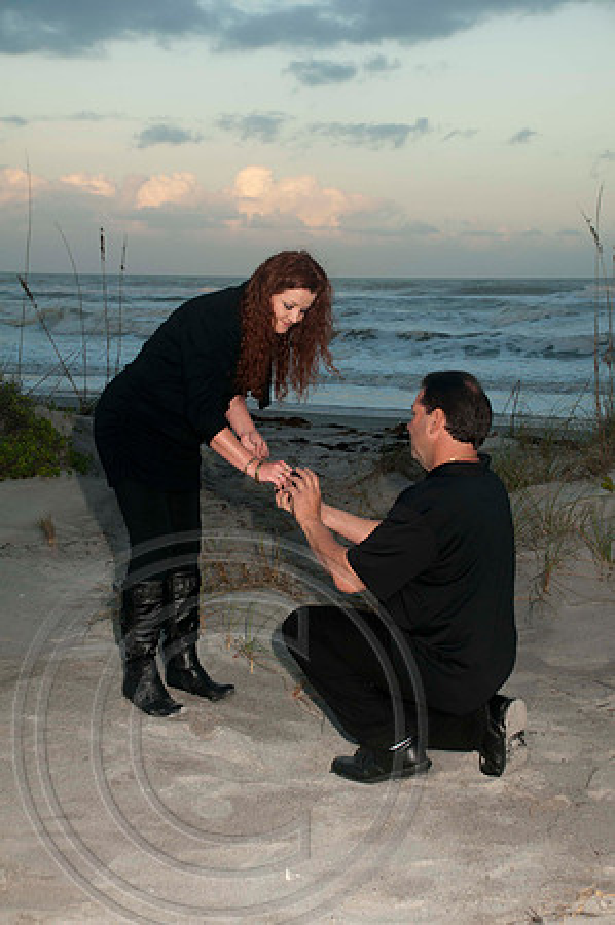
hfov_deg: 22.6
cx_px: 308
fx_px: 1541
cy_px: 462
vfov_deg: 33.4
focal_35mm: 60
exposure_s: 1/80
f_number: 5.6
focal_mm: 40
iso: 100
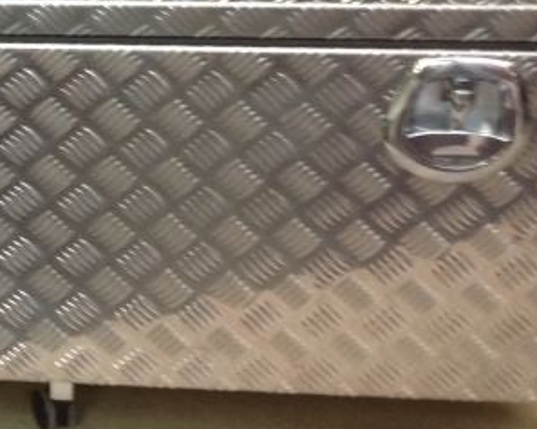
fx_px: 1826
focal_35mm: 115
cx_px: -141
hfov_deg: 16.0
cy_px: 52
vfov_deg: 13.3
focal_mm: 4.28
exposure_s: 1/17
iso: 125
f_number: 2.4
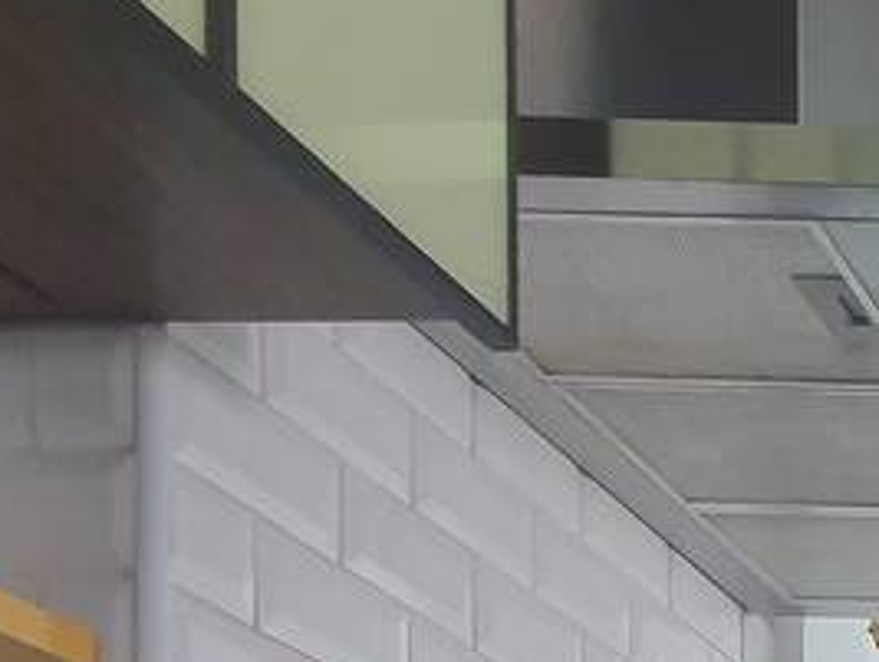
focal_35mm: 70
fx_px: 1780
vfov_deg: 16.6
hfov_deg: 20.0
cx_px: 1590
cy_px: 1271
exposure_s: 1/60
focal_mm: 1.8
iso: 125
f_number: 2.2
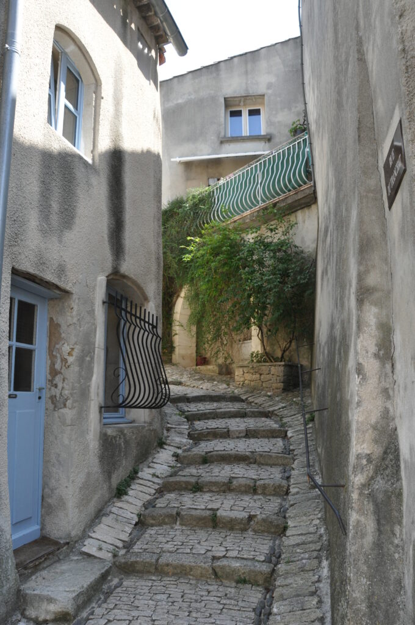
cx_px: 208
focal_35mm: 27
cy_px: 312
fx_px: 468
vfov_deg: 67.4
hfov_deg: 47.8
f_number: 9
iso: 800
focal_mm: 18
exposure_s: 1/320
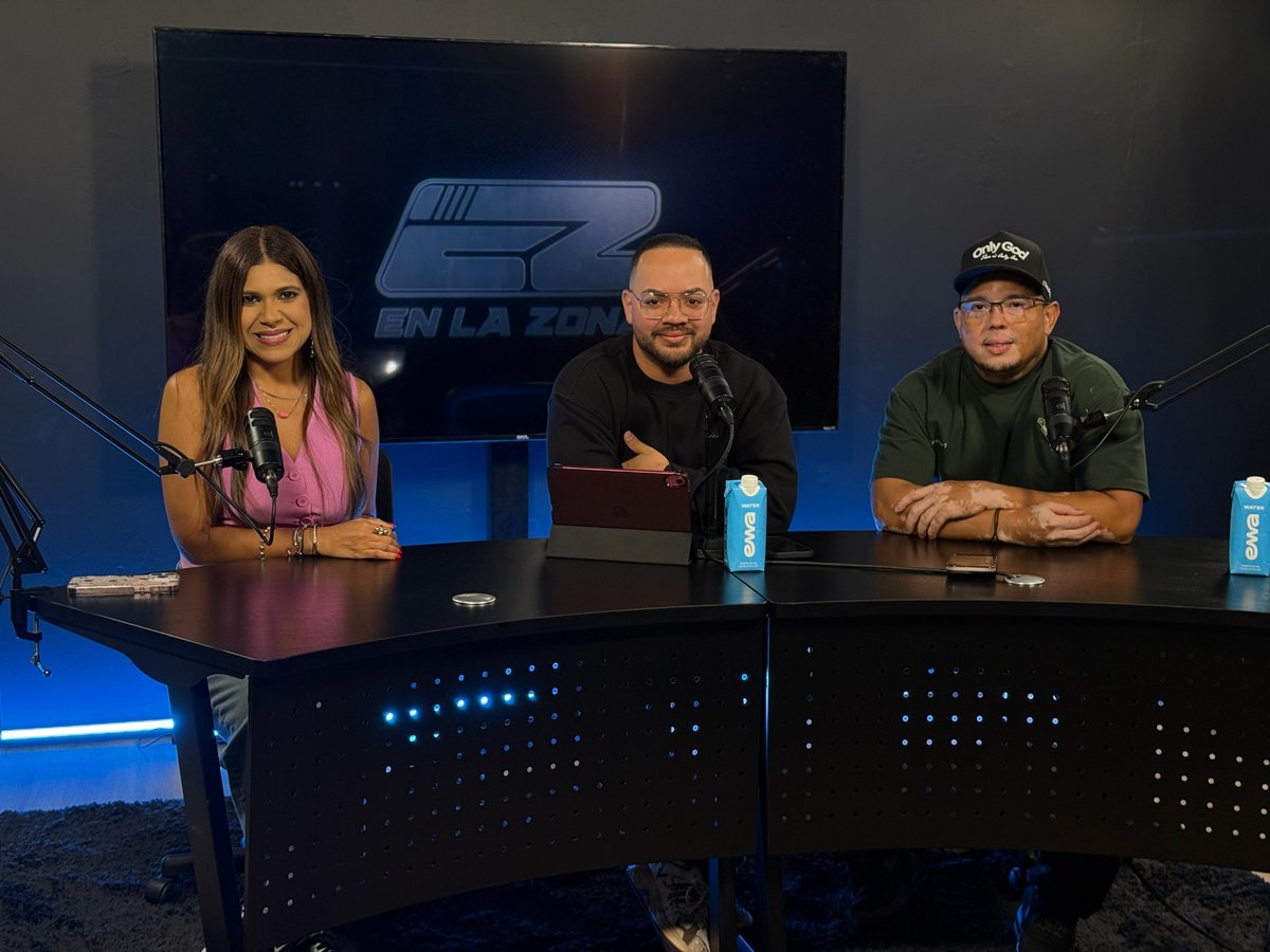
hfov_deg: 39.7
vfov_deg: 30.3
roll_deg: -0.7
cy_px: 476
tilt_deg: -8.9
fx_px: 1761
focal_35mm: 48
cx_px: 635
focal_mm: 6.76
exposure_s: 1/60
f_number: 1.78
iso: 200
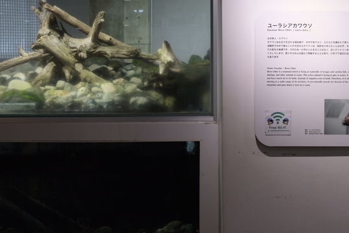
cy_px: 93
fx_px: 775
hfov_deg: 25.4
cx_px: 181
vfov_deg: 17.0
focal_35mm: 80
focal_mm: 35
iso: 800
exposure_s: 1/52
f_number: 6.4
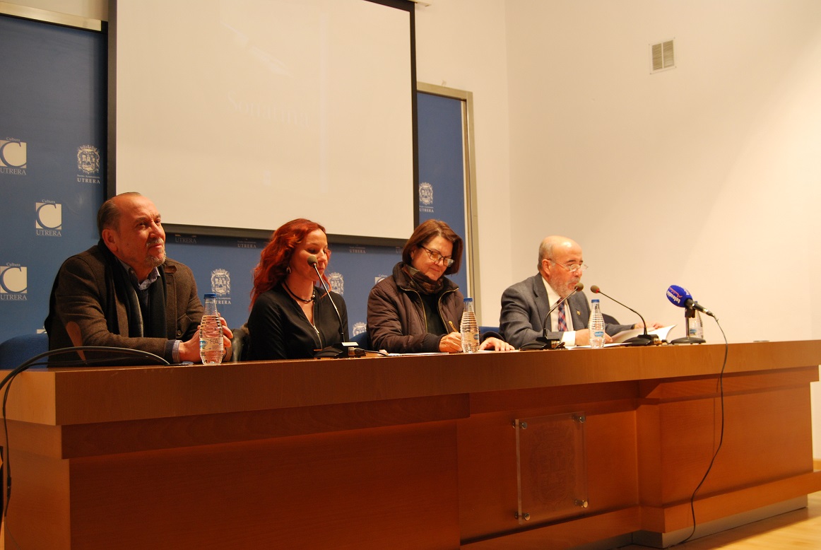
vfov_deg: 32.0
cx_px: 410
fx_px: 959
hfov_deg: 46.3
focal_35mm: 42
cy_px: 275
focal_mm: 28
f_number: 4.2
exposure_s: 1/30
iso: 360
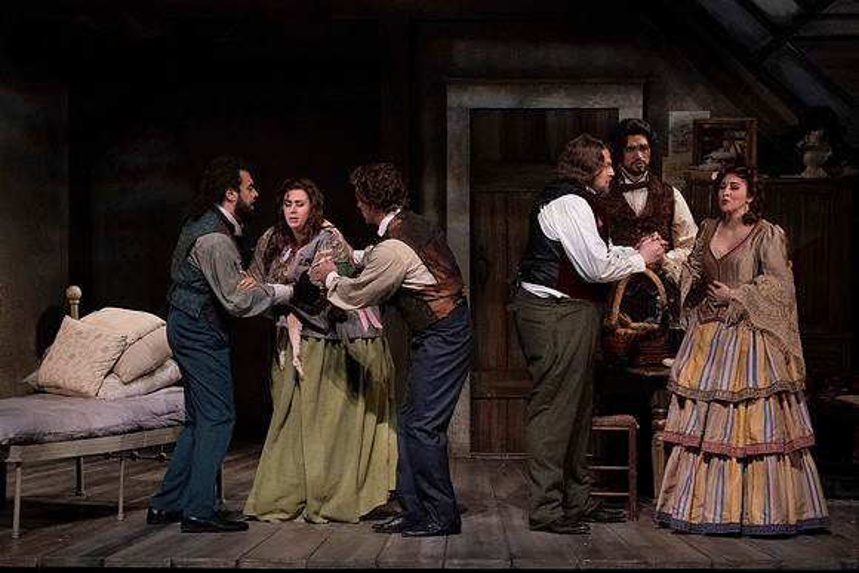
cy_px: 286
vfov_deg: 7.7
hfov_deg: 11.5
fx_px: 4272
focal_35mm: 179
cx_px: 430
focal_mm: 179
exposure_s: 1/400
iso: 16000
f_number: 13
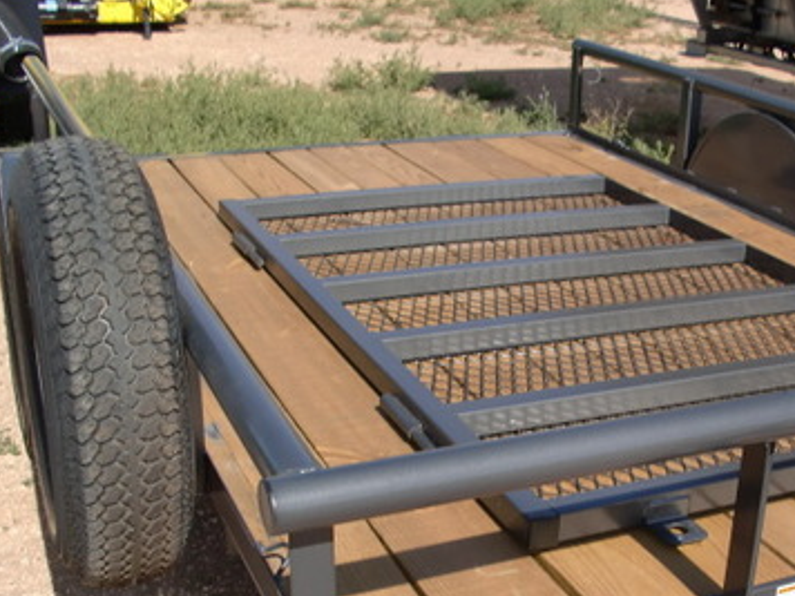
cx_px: 545
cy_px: 429
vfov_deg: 26.3
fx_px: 1263
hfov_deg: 34.5
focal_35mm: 55
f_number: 7.9
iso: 64
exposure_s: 1/200
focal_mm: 6.3
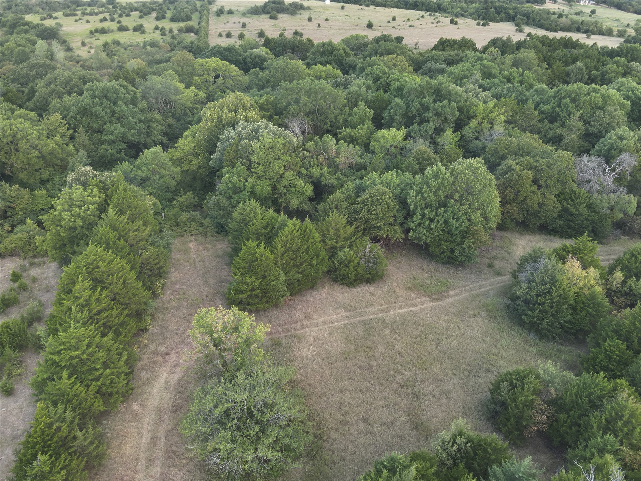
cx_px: 320
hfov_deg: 71.6
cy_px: 240
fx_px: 444
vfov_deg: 56.8
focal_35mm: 24
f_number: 2.8
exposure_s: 1/100
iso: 180
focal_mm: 4.4
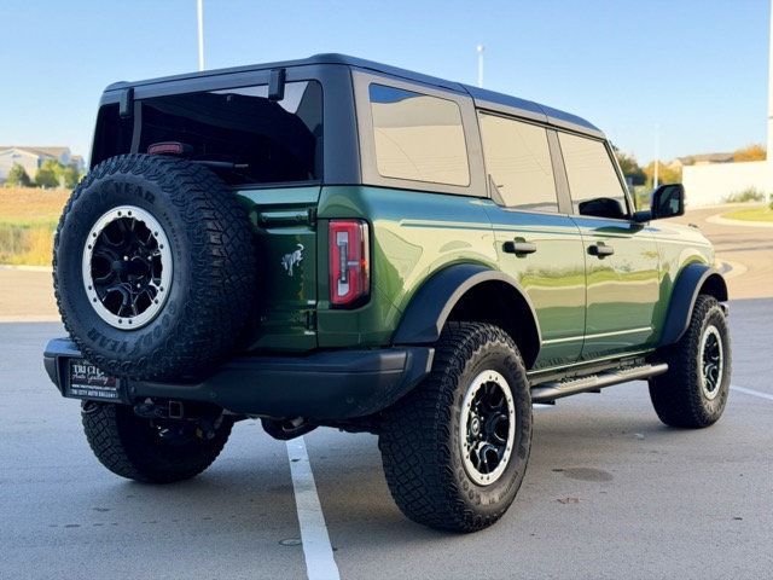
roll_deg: +0.5
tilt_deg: -5.0
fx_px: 1072
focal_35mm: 48
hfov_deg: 39.7
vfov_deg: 30.3
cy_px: 290
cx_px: 386
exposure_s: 1/545
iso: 64
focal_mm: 6.76
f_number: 1.78
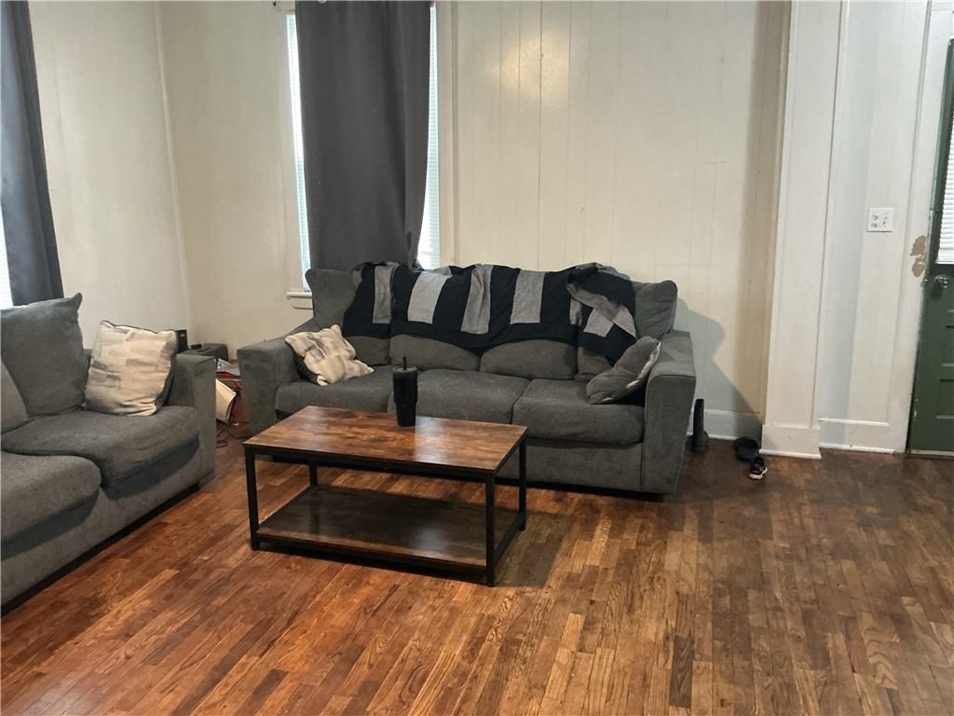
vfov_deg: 48.2
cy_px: 358
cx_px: 477
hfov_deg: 61.7
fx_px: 799
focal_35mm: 29
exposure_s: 1/40
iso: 250
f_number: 1.8
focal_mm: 3
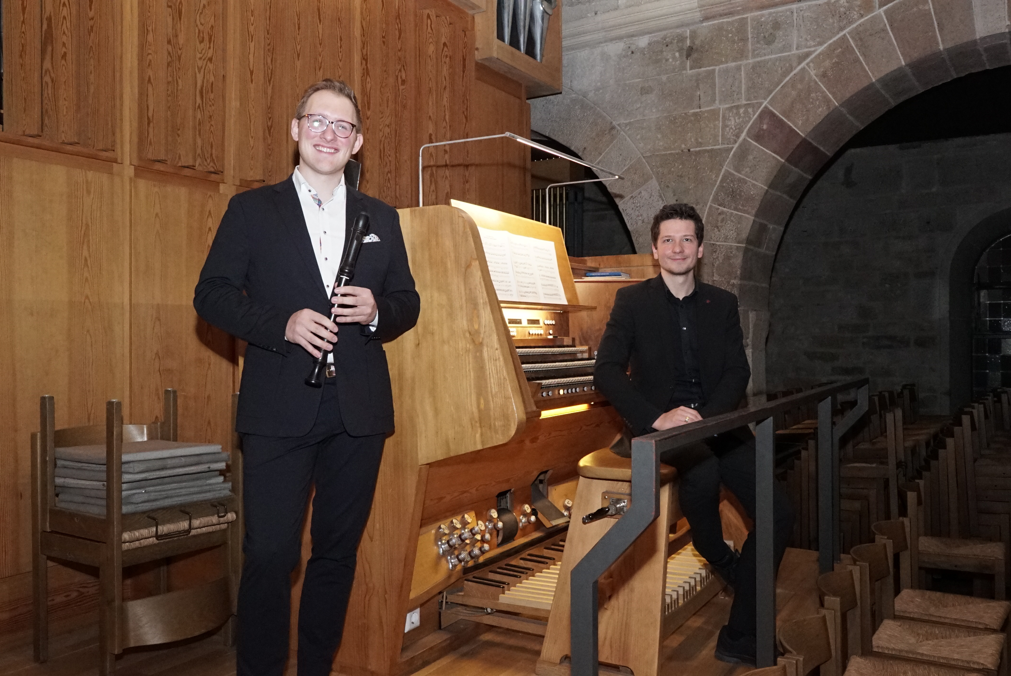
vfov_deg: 45.0
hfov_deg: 63.6
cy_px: 338
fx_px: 815
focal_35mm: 29
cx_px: 506
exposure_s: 1/100
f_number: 13
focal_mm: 29
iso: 12800
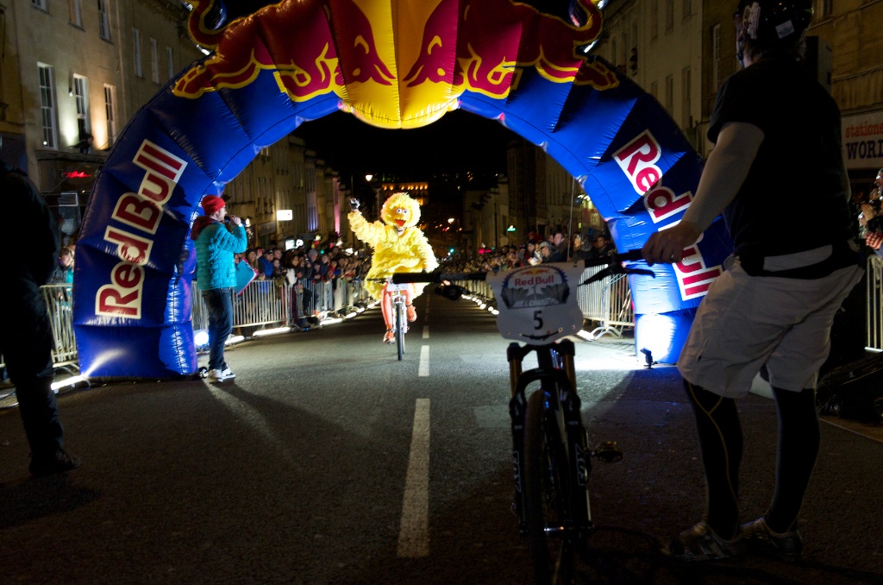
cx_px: 442
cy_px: 292
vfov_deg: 34.9
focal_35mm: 38
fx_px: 930
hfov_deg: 50.8
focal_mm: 38
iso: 6400
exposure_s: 1/60
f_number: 8
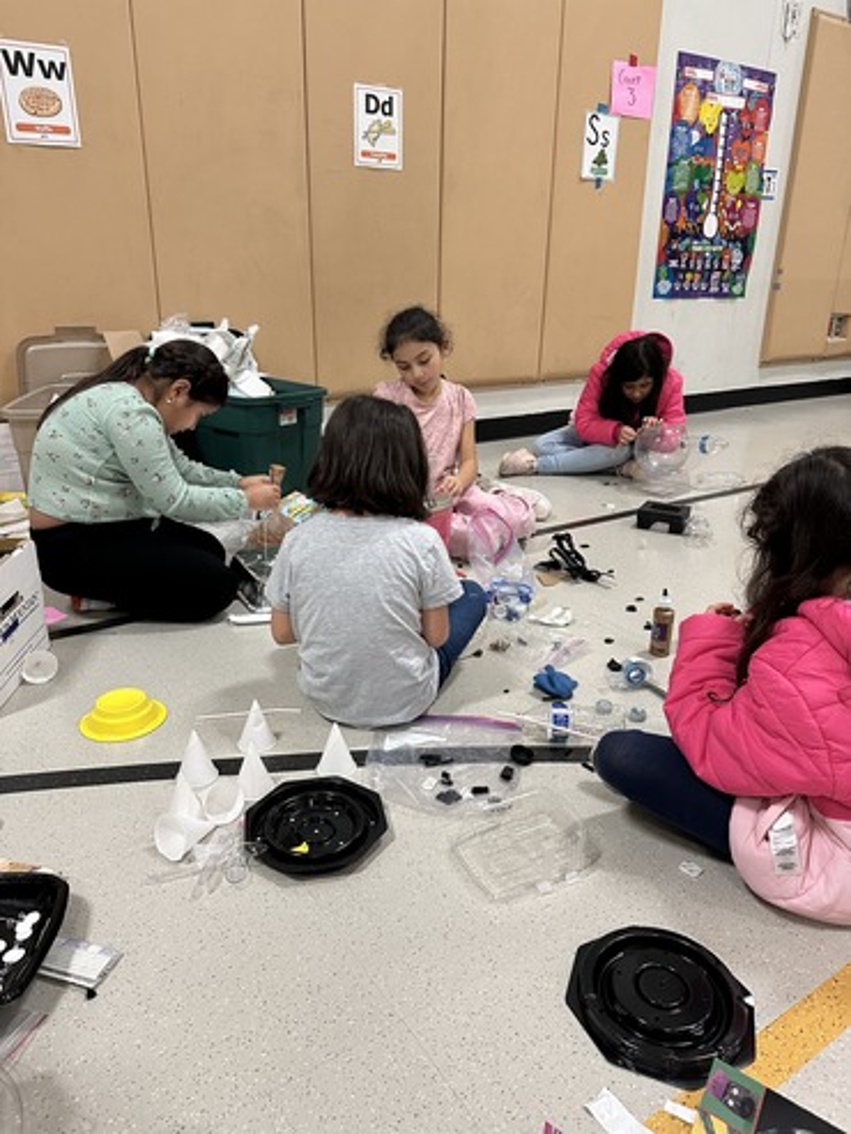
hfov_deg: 56.8
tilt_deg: -19.9
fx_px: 786
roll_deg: -0.1
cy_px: 567
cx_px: 426
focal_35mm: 24
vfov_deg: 71.6
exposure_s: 1/60
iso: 250
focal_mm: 6.86
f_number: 1.78
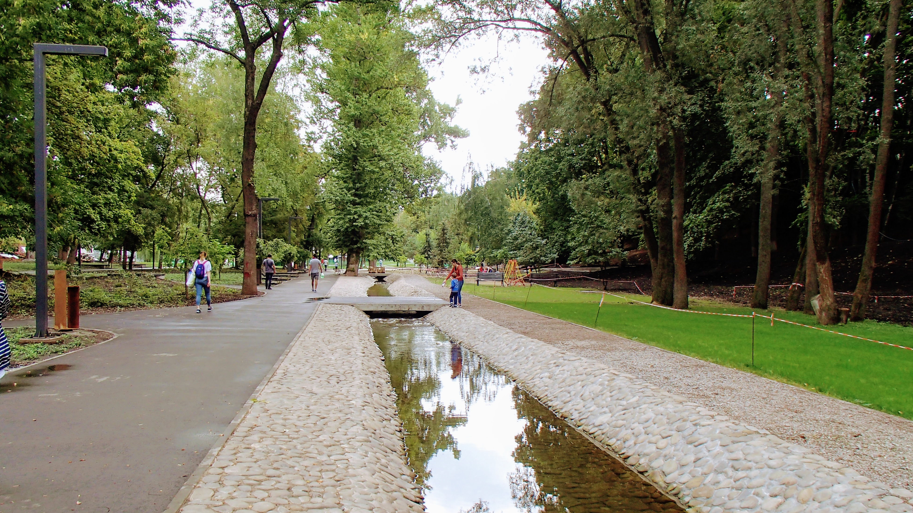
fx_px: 750
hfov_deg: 62.6
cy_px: 292
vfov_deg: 37.7
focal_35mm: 31
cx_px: 462
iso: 100
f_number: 3.9
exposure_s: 1/200
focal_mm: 5
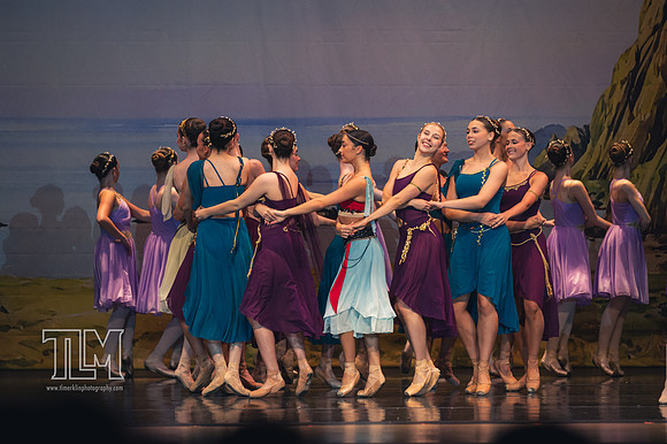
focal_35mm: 255
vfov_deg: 5.4
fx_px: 4722
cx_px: 334
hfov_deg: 8.1
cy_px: 222
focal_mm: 170
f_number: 2.8
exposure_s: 1/500
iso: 640
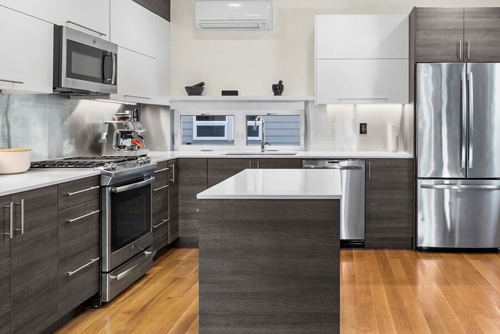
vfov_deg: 41.1
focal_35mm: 32
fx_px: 445
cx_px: 332
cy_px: 152
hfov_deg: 57.4
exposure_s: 1/4
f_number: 7.1
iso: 1000
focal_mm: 17
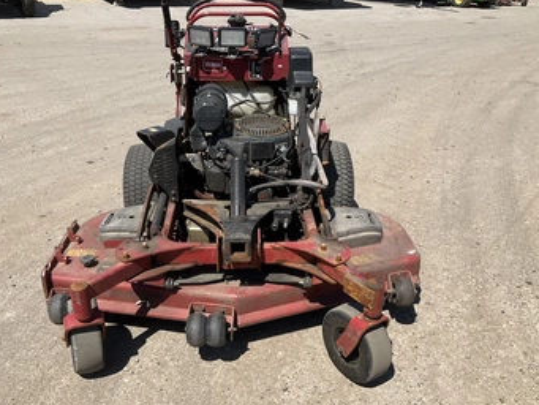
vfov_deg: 41.8
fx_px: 530
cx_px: 248
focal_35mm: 34
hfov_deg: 53.9
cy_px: 206
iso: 25
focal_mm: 3
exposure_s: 1/1984
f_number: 1.8
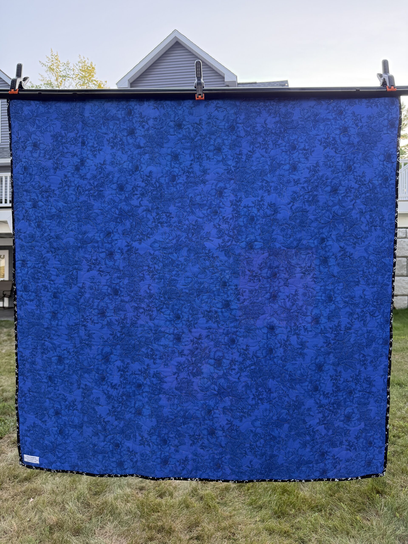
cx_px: 204
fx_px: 377
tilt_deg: +1.1
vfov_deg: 71.6
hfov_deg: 56.8
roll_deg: -0.3
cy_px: 272
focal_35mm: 24
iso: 200
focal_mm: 6.76
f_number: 1.78
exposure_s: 1/210
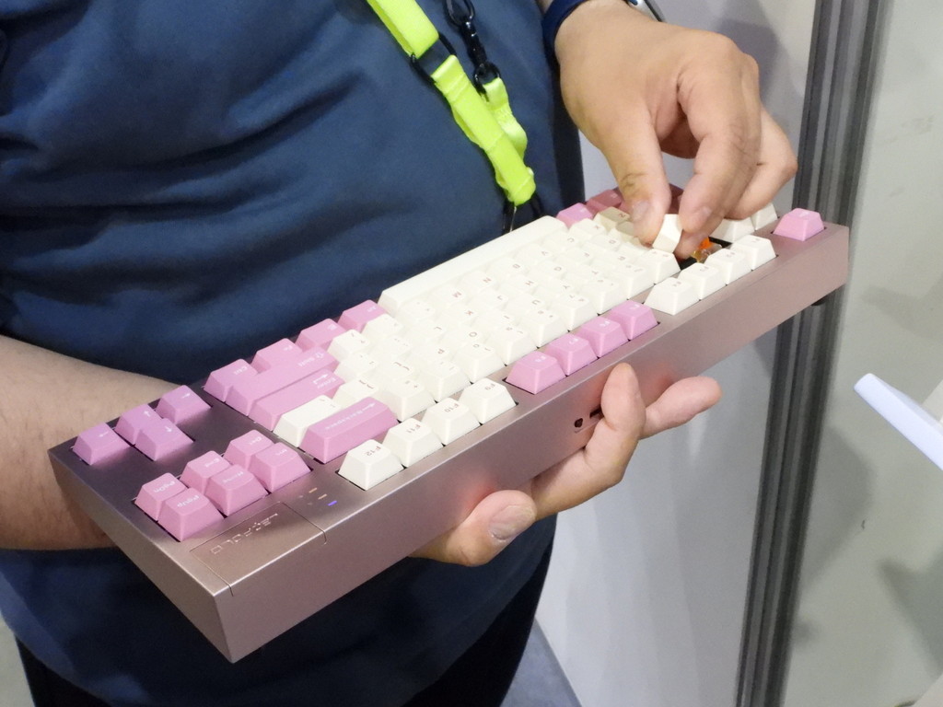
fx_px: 817
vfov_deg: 46.8
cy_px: 354
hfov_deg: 60.0
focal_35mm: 30
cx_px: 472
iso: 1600
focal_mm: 5.4
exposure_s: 1/160
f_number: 4
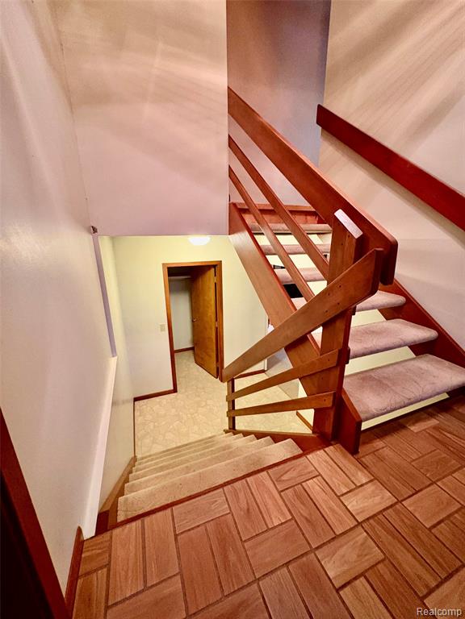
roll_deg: +0.4
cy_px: 310
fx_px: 251
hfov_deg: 85.7
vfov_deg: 102.1
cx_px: 232
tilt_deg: -16.2
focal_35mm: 14
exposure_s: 1/40
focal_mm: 2.22
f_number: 2.2
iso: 800
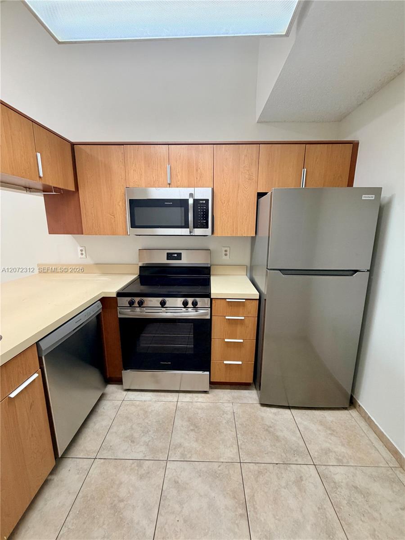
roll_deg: +0.2
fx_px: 218
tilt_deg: -11.3
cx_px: 202
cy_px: 270
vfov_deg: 102.1
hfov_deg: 85.7
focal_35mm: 14
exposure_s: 1/60
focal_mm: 2.22
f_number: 2.2
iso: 200
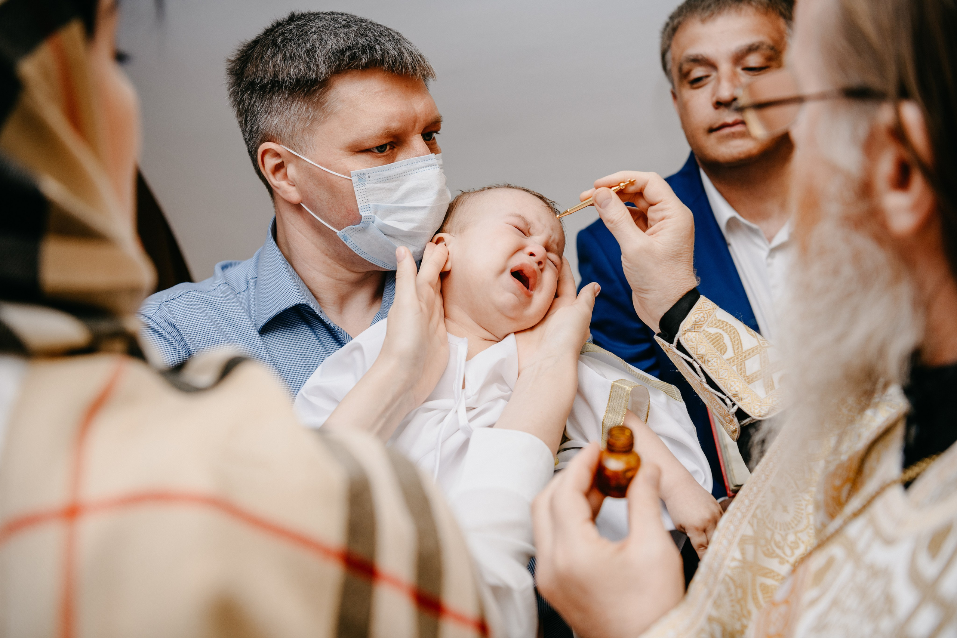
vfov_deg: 31.9
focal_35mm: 42
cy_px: 319
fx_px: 1116
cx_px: 478
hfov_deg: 46.4
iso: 500
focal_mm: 42
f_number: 3.5
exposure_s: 1/160
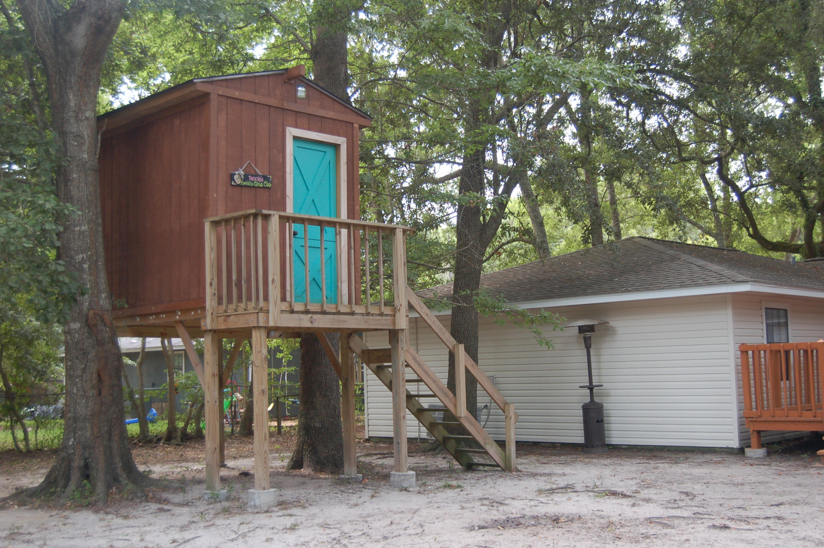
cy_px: 274
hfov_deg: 43.6
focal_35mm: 45
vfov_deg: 29.8
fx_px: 1029
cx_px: 412
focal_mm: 30
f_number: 4.5
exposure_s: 1/80
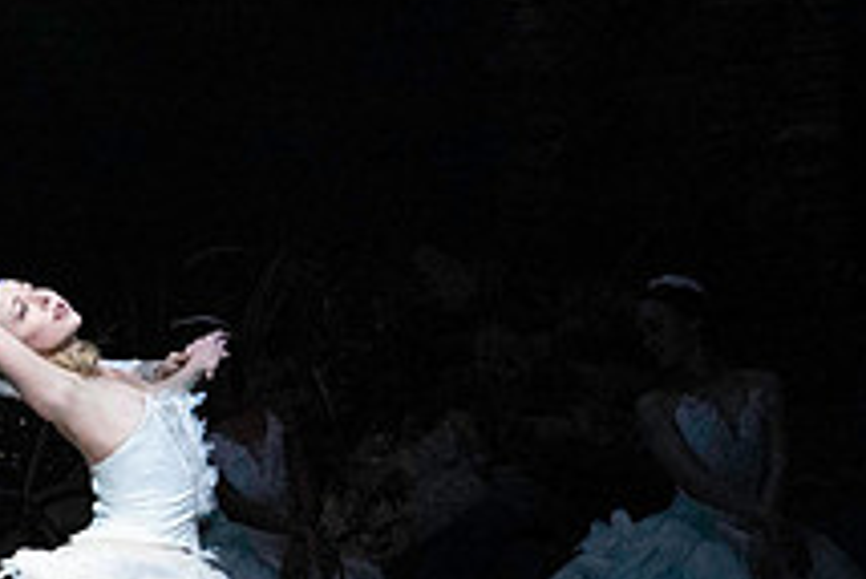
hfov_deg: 3.8
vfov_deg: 2.5
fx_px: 13046
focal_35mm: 542
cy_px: 589
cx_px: -73
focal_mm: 200
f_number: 5
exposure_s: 1/400
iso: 25600
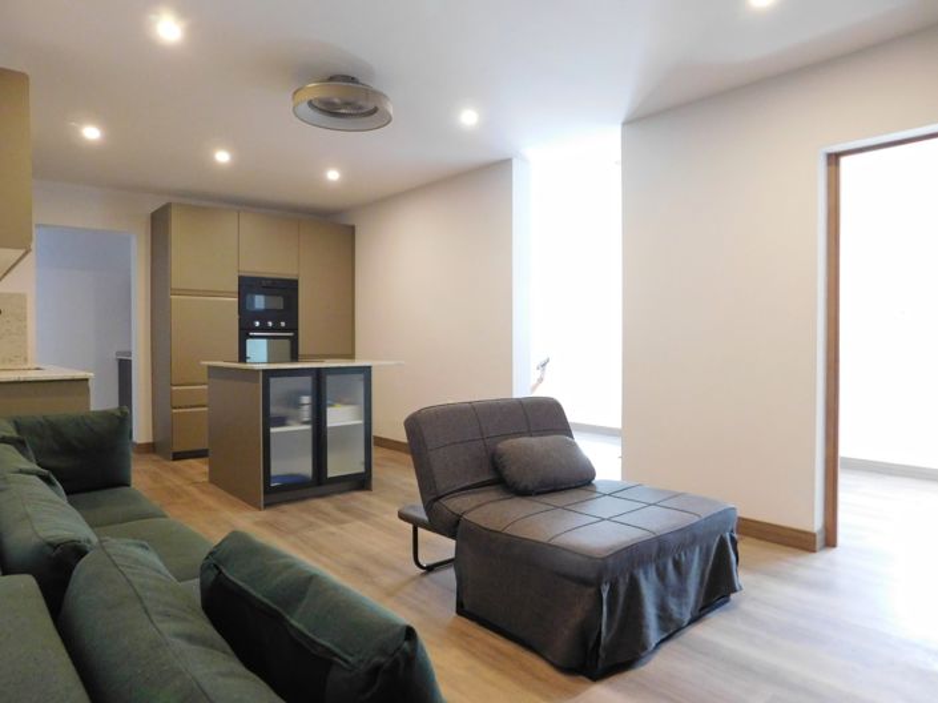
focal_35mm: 23
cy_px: 352
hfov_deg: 74.0
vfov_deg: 58.8
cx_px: 469
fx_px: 623
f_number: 3
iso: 400
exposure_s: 1/30
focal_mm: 4
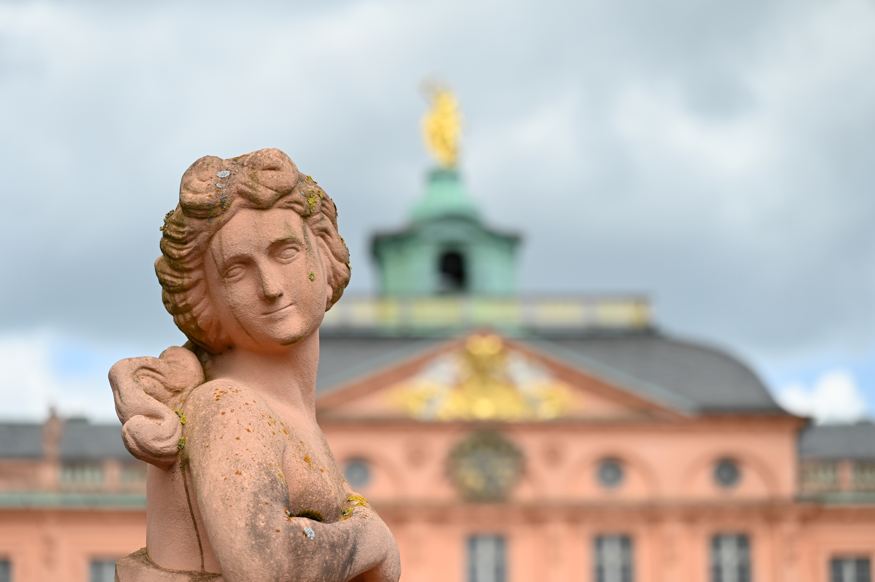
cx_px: 438
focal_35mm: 110
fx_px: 2672
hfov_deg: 18.6
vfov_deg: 12.4
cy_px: 291
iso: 400
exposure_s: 1/3200
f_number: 4
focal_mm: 110
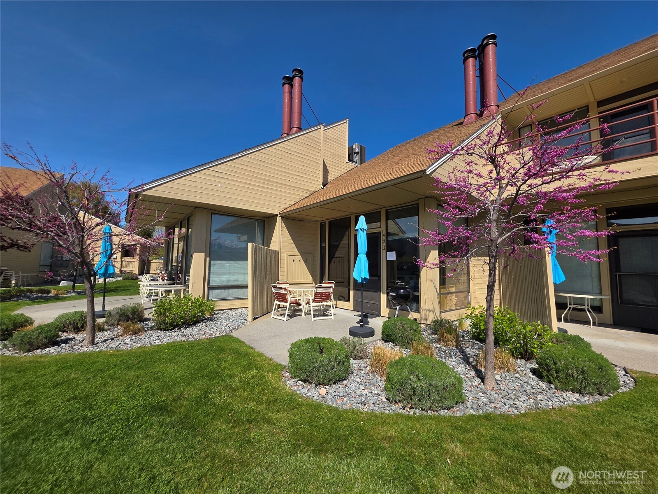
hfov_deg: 106.2
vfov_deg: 89.9
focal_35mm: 13
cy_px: 247
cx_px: 329
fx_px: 247
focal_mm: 2.2
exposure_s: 1/2708
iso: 40
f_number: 1.9
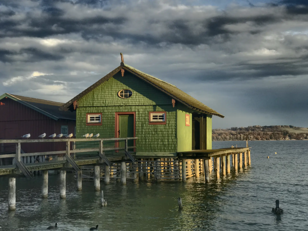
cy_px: 116
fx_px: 507
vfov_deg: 25.7
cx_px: 154
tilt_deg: +3.3
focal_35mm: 57
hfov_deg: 33.8
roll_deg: +1.3
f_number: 2.8
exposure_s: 1/286
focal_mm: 6.6
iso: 20
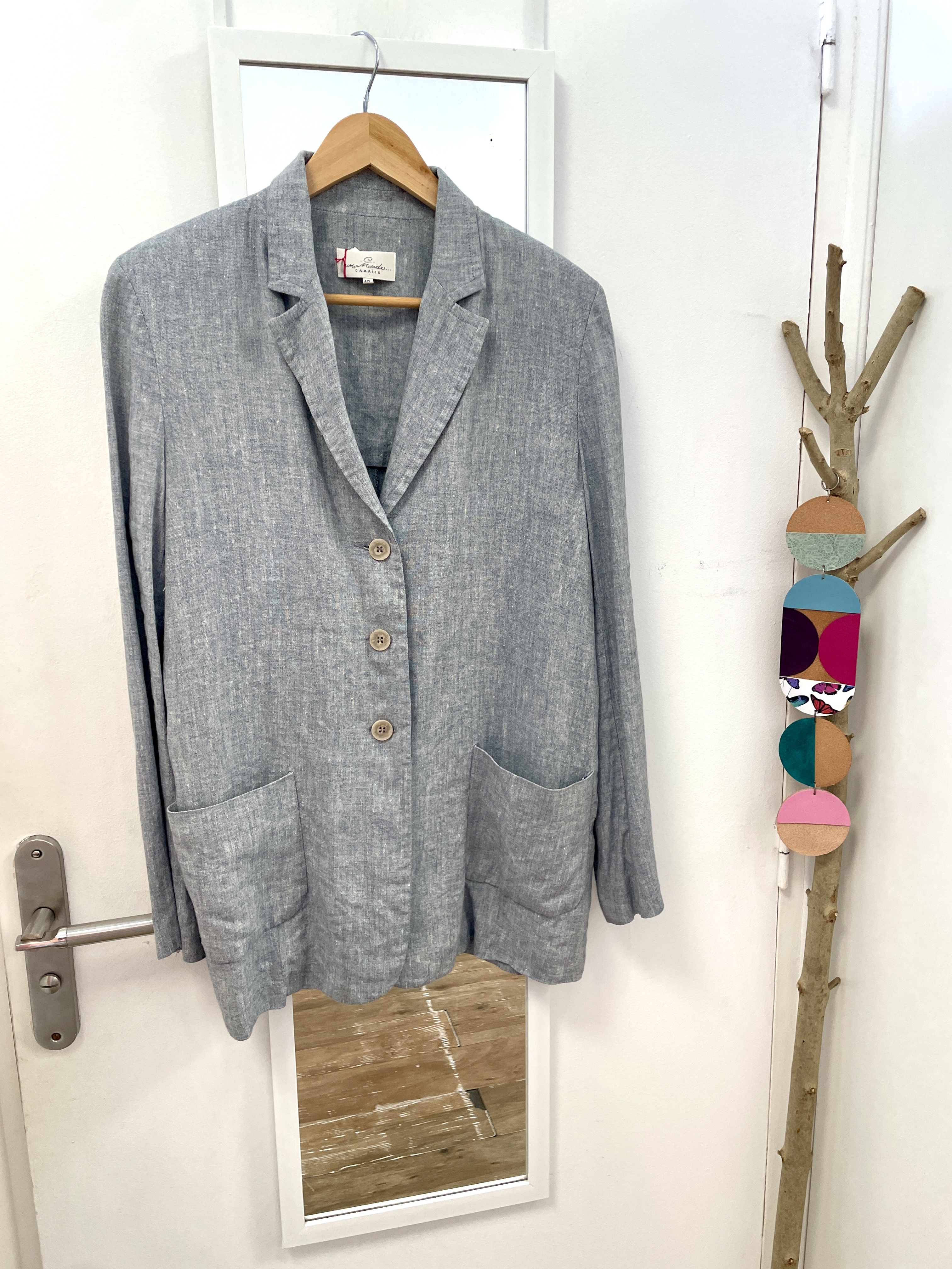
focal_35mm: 26
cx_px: 476
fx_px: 953
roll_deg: +1.6
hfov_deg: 53.1
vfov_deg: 67.3
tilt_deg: -10.8
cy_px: 634
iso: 80
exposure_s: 1/100
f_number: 1.6
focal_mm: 4.2
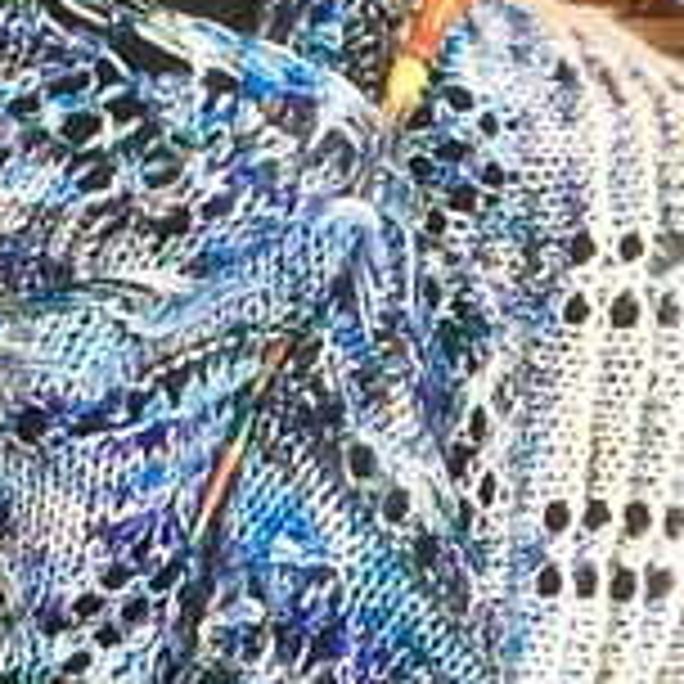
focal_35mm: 108
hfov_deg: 15.8
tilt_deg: -29.7
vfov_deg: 14.8
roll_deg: +3.2
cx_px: 0
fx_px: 2414
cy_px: 1084
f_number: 2.2
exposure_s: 1/30
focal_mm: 4.15
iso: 40
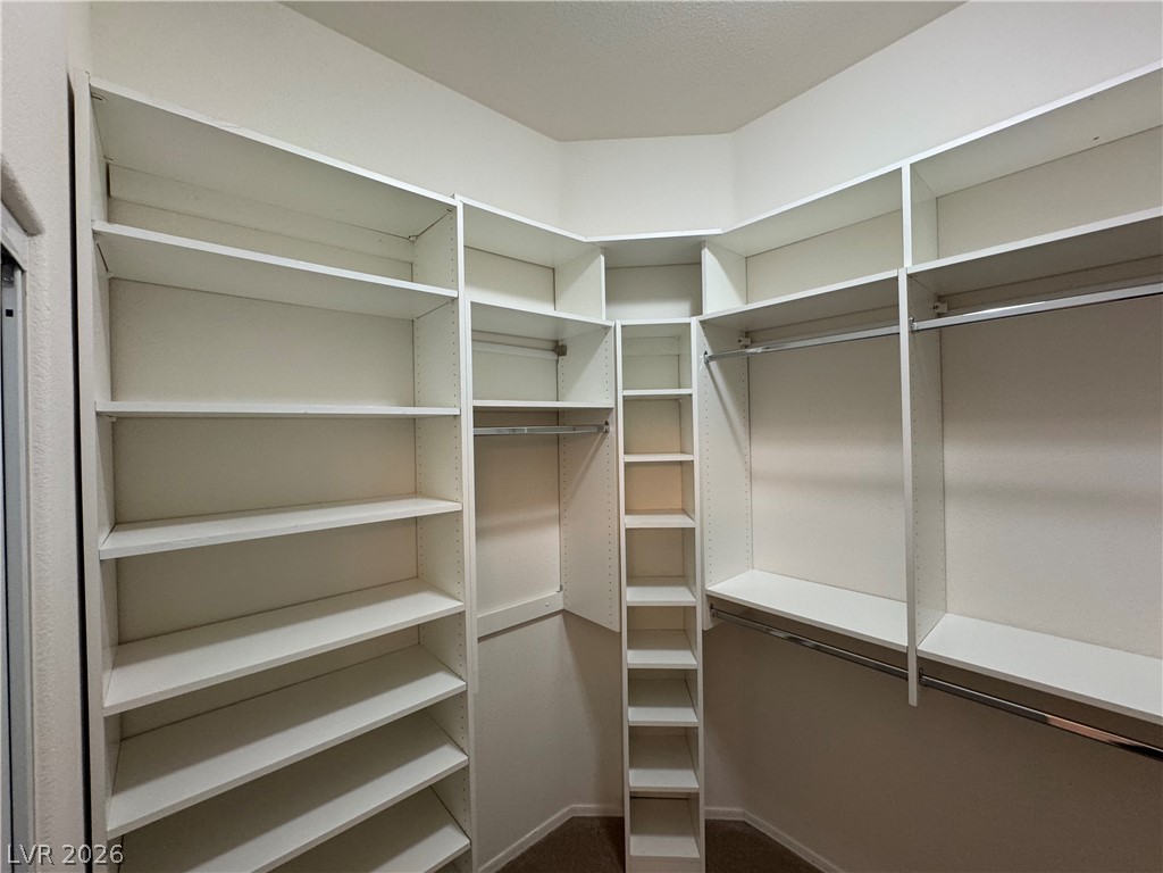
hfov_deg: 102.1
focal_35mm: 14
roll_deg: +0.5
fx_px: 470
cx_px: 582
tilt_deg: -1.0
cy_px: 436
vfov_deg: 85.7
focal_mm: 2.22
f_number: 2.2
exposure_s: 1/60
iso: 200
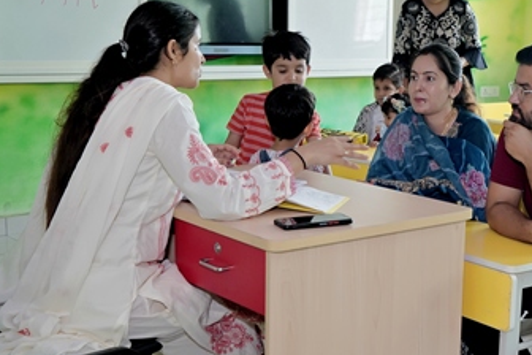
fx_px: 901
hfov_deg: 32.4
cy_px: 166
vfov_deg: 22.3
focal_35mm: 61
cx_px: 386
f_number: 4.5
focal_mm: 32
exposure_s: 1/200
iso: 2000
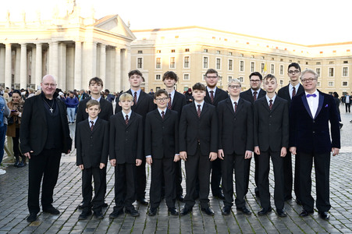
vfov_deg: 41.7
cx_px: 176
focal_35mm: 32
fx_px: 308
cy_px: 117
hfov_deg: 59.5
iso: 400
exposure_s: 1/200
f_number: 4.5
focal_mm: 31.5
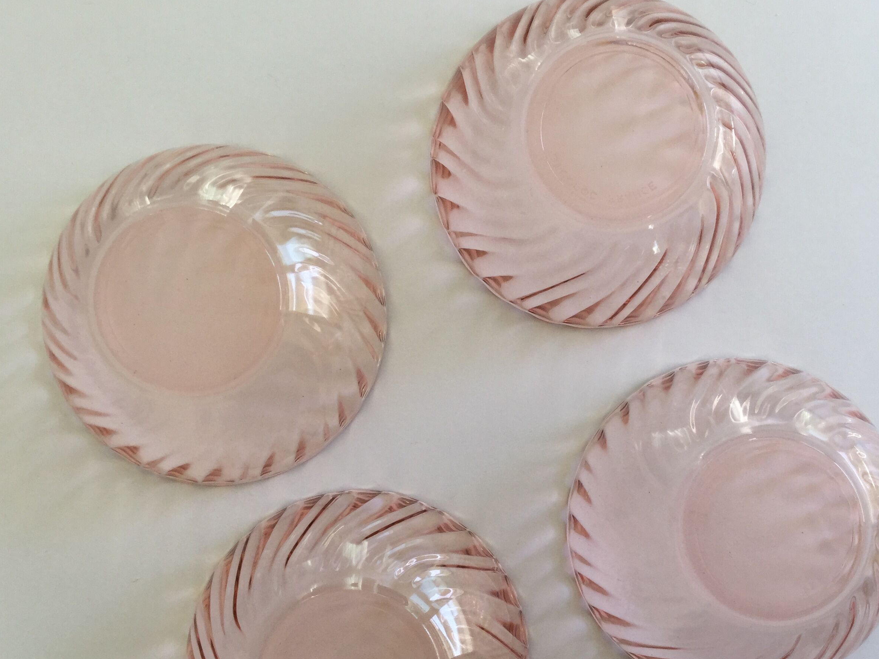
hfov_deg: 43.8
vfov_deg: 33.3
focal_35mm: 43
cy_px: 432
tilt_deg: -87.6
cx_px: 471
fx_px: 1092
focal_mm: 3.3
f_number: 2.4
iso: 25
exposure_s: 1/100
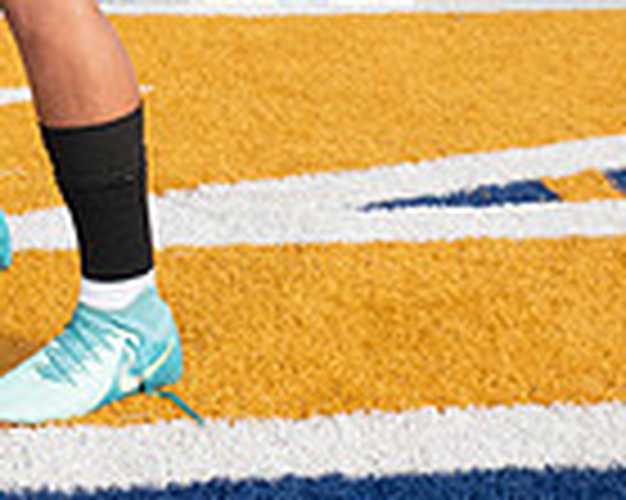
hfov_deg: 13.6
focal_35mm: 140
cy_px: -441
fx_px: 2592
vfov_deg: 10.3
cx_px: 59
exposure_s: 1/400
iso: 100
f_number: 7.1
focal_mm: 46
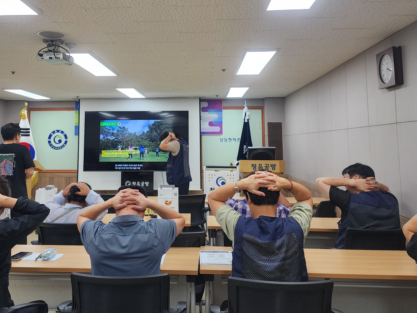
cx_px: 174
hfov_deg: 55.1
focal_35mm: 33
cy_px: 102
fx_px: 398
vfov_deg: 42.3
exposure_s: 1/180
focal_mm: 6.4
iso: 125
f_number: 1.8
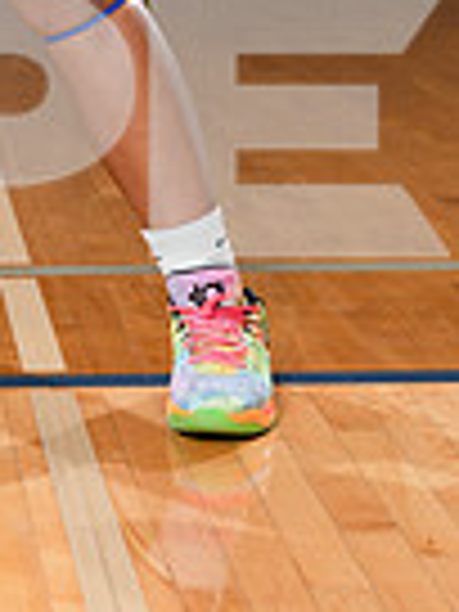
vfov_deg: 13.8
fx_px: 2422
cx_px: -207
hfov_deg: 10.5
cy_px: -194
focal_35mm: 137
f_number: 5.6
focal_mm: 43
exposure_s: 1/250
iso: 400
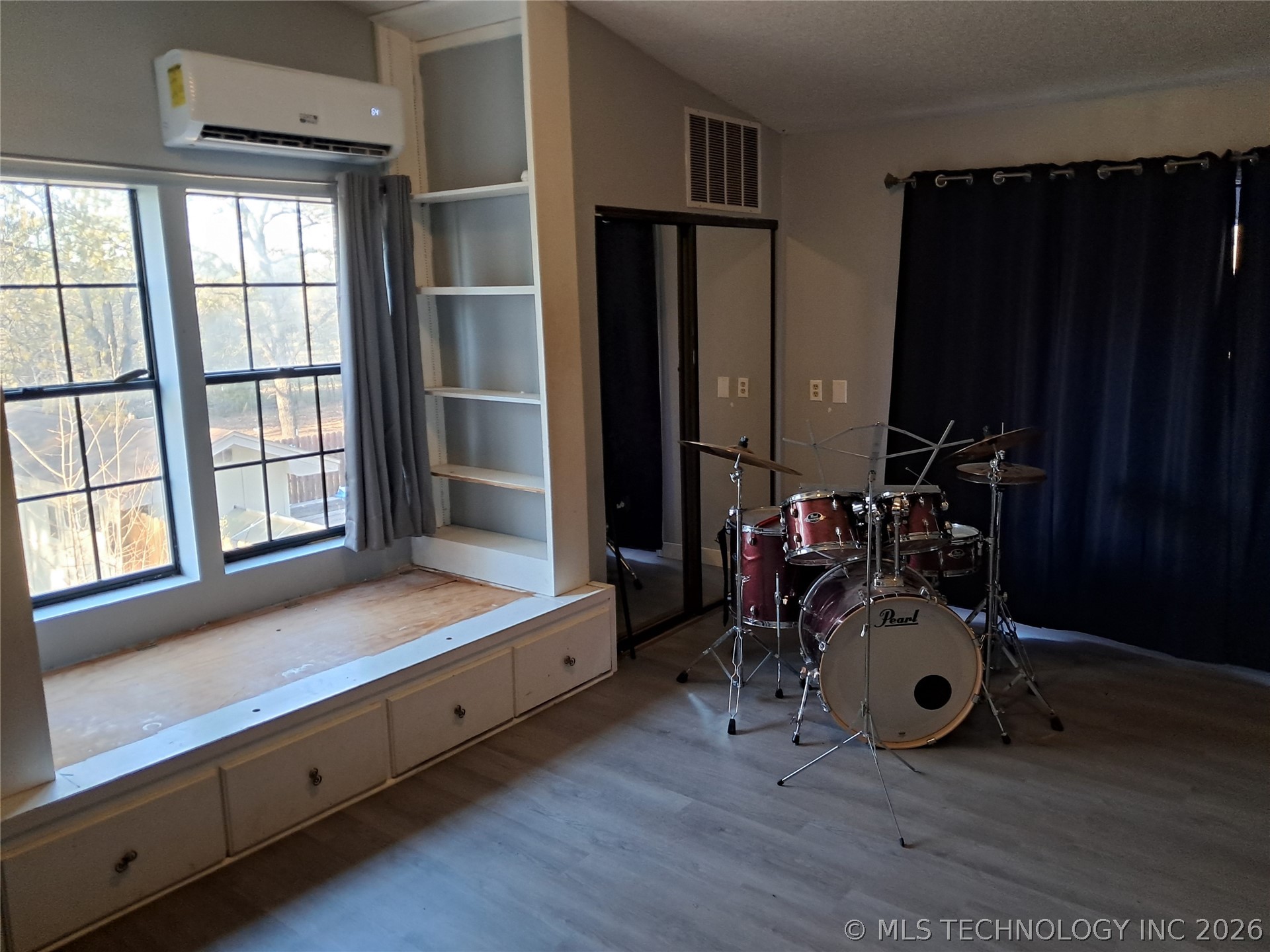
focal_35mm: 27
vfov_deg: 51.4
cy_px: 476
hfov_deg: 65.3
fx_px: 991
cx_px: 635
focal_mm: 4
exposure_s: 1/50
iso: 320
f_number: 1.8
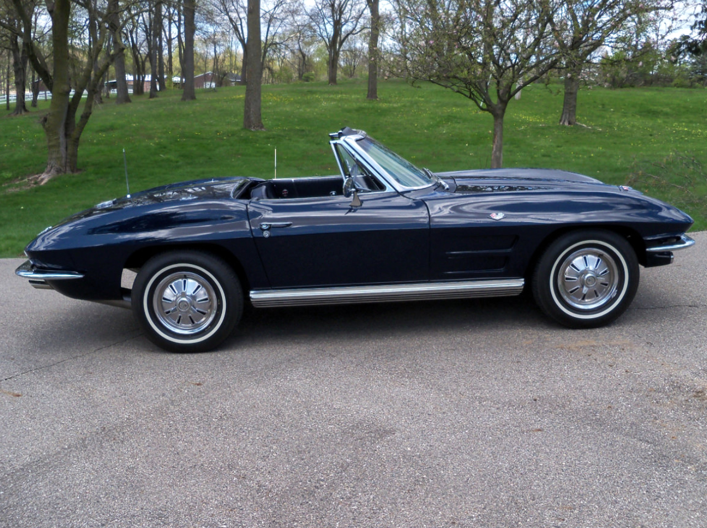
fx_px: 714
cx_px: 354
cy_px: 264
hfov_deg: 52.7
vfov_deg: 40.6
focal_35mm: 35
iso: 80
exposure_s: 1/320
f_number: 3.5
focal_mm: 6.2
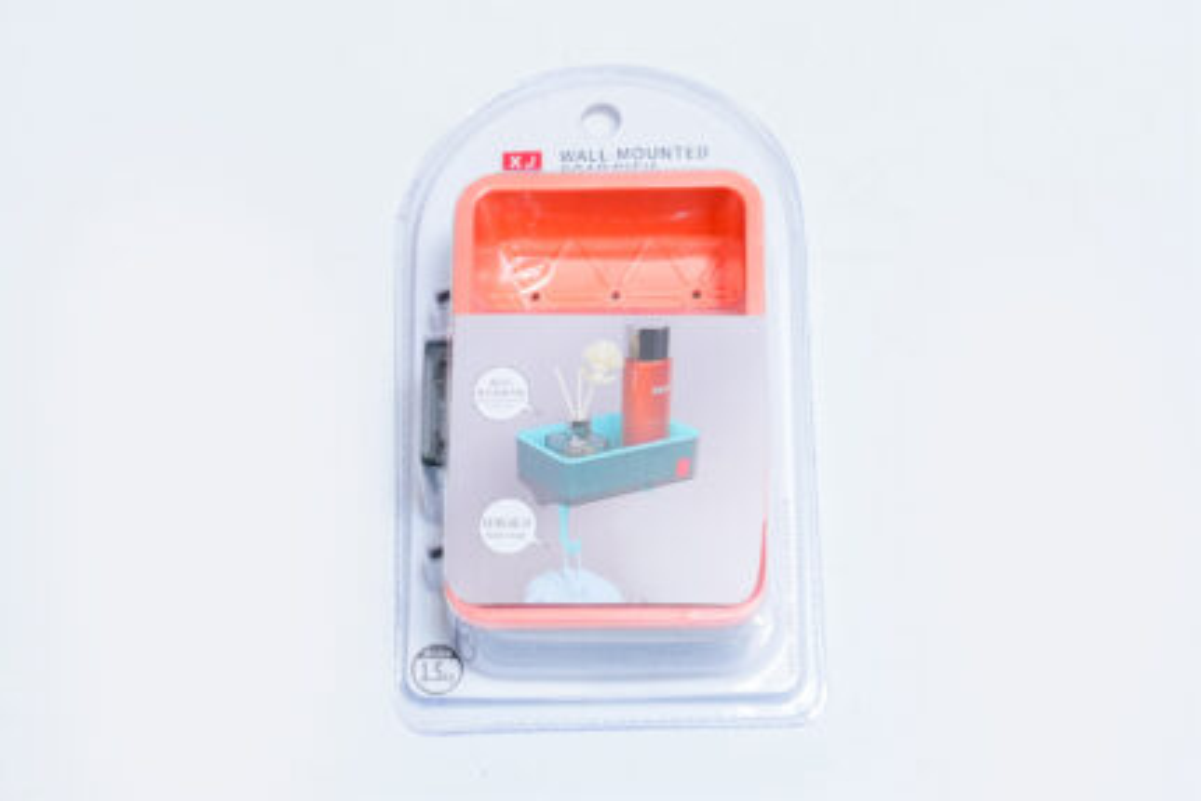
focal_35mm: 73
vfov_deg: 18.7
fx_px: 2436
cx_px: 600
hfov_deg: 27.7
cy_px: 400
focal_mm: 49
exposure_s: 1/125
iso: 3200
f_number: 11
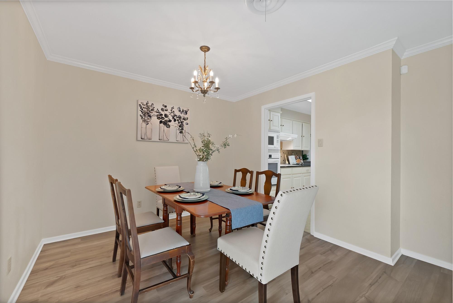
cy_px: 152
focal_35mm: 14
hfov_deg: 104.2
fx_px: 176
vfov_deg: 81.3
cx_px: 226
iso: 640
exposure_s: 1/2.5
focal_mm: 14
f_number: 9
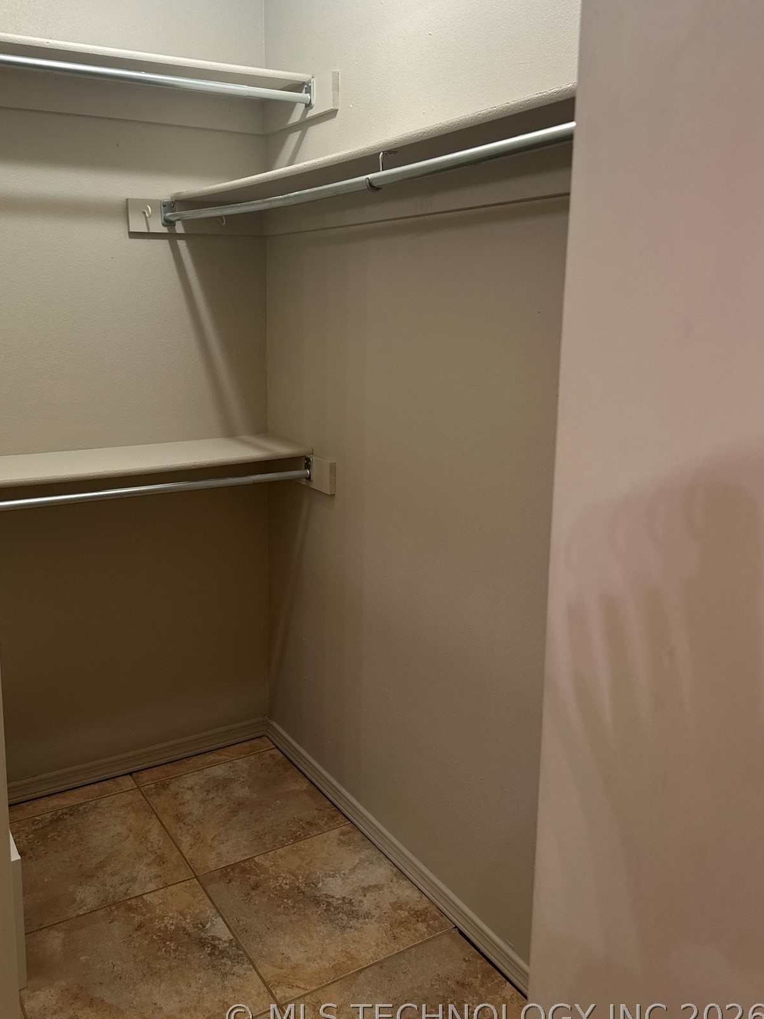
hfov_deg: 48.0
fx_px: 853
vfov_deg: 61.3
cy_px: 430
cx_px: 315
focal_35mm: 29
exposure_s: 1/60
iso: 160
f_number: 1.78
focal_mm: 6.86
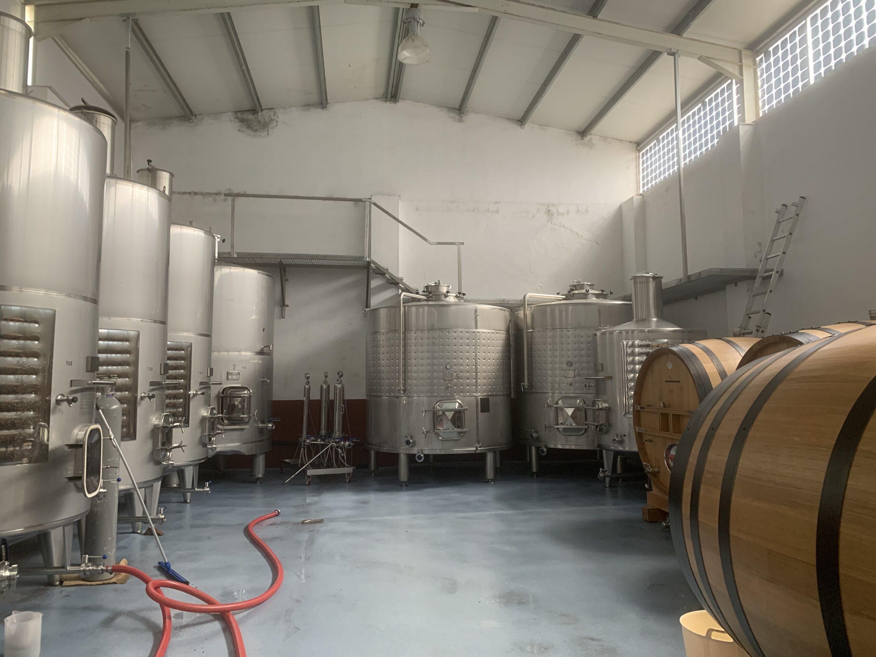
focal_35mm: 26
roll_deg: -0.1
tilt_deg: +5.6
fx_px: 658
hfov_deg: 67.3
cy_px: 328
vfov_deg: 53.1
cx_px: 438
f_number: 1.8
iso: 160
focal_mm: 4.25
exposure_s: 1/60
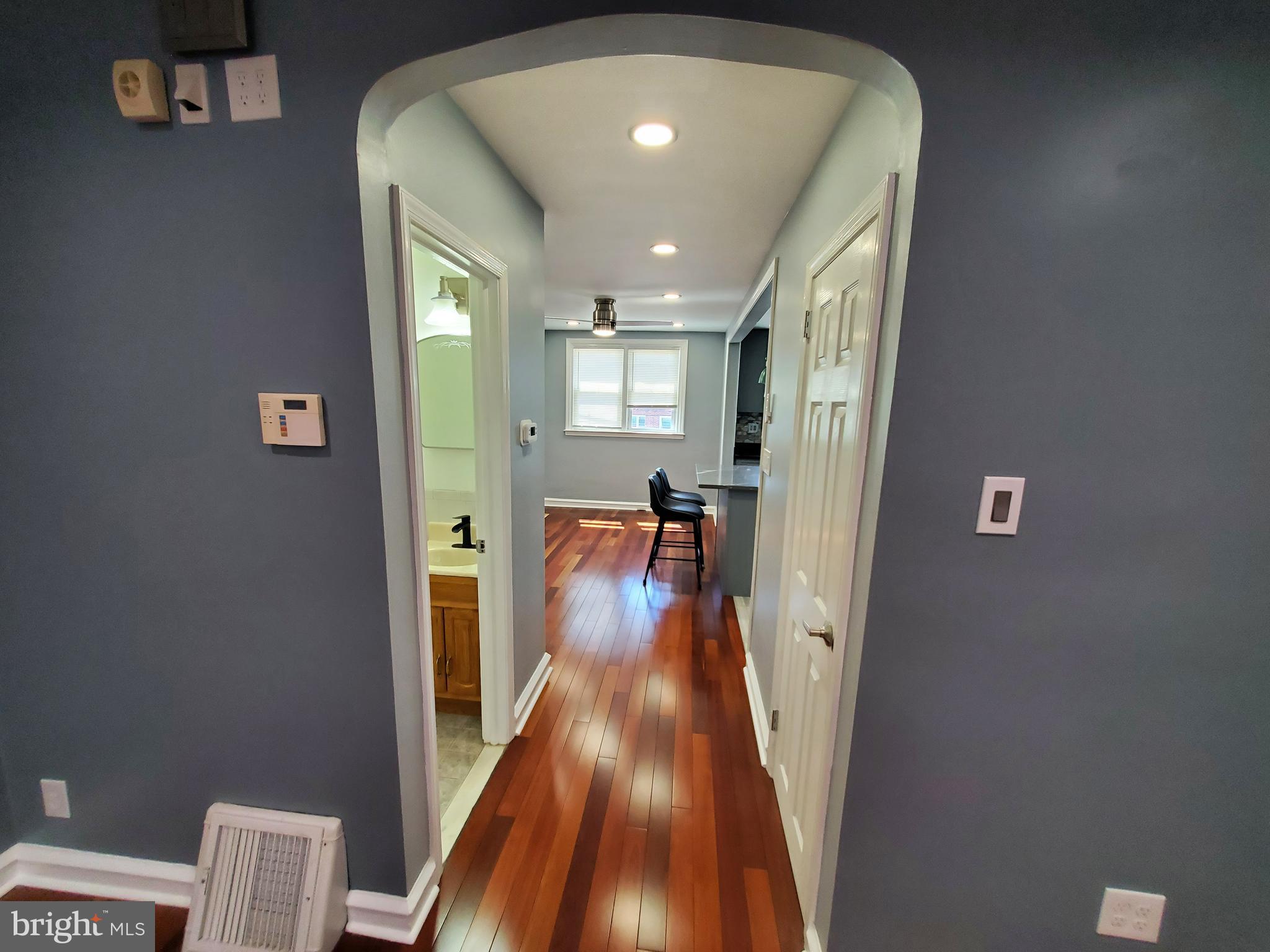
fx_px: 477
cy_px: 476
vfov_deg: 89.9
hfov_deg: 106.2
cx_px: 635
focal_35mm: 13
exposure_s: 1/60
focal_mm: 1.8
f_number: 2.2
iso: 125
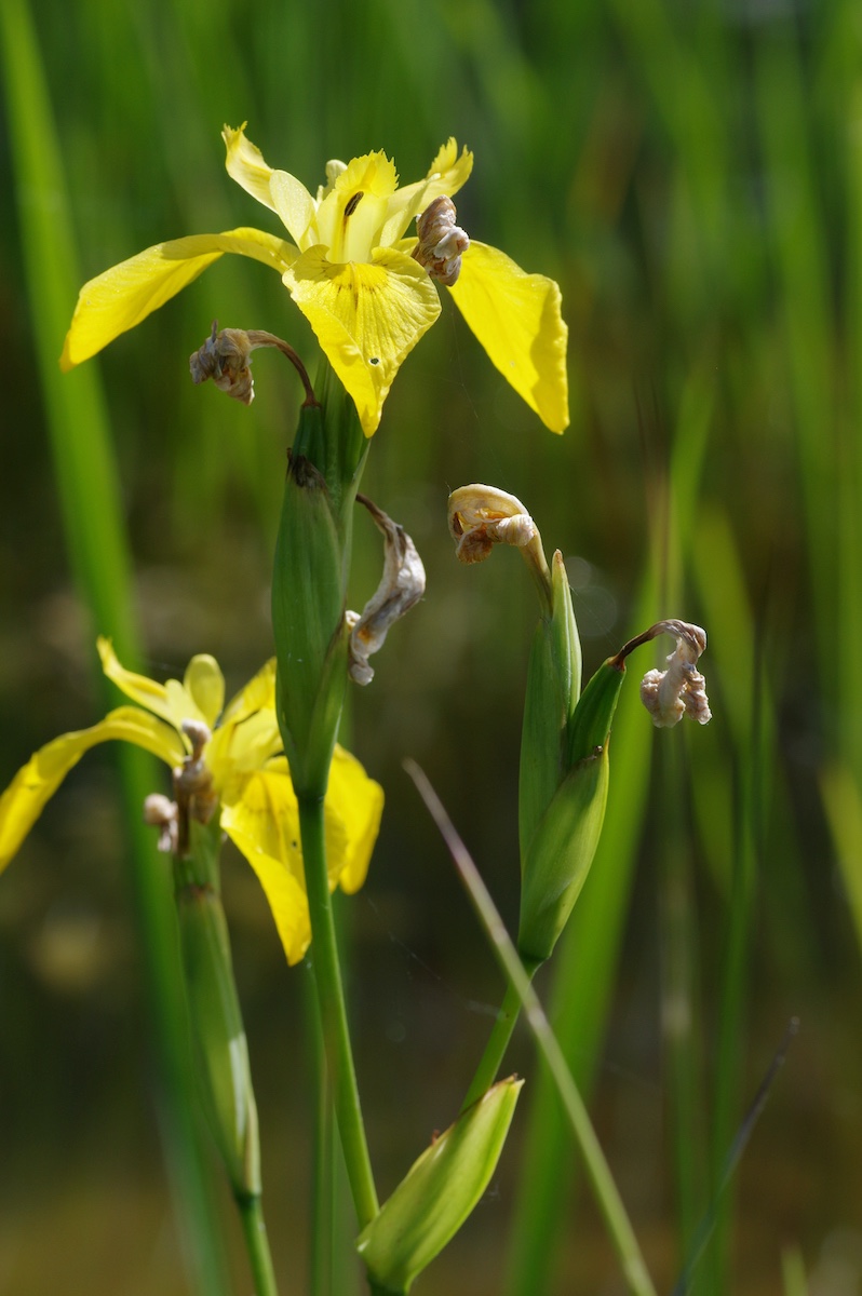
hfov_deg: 9.1
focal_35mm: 150
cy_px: 648
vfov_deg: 13.7
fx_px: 5396
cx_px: 431
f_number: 8
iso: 400
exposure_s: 1/800
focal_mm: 100
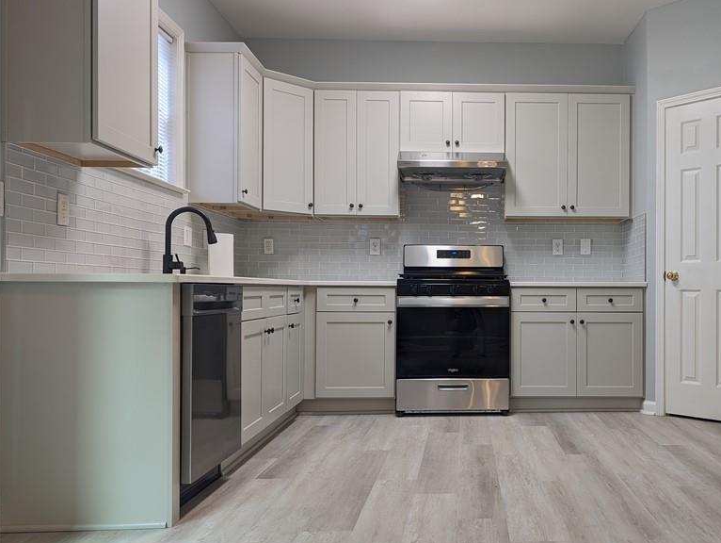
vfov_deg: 44.2
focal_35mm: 32
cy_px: 300
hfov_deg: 55.7
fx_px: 667
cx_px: 476
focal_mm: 6.9
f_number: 1.68
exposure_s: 1/24
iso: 48
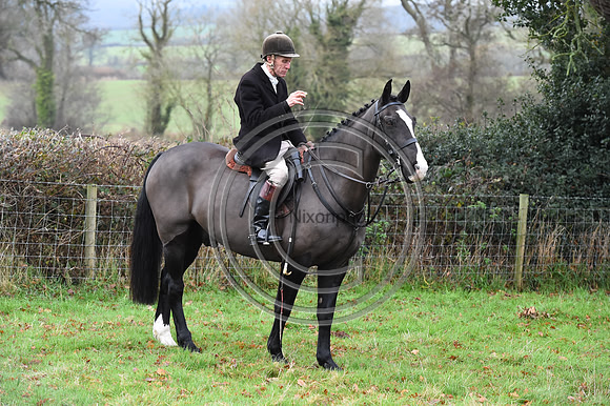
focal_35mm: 135
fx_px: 2286
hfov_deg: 15.2
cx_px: 305
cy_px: 203
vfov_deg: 10.1
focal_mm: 135
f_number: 6.3
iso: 3200
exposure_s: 1/800
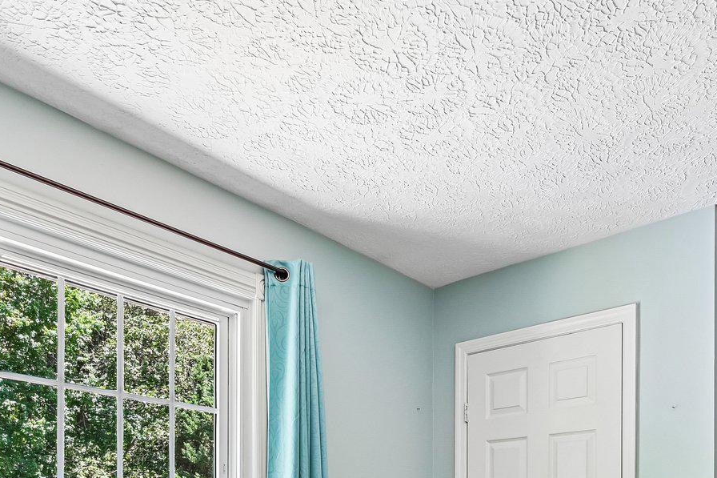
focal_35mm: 32
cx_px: 419
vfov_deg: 35.0
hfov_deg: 58.4
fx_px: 637
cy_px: 532
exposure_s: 1/13
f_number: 8
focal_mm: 14
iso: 400
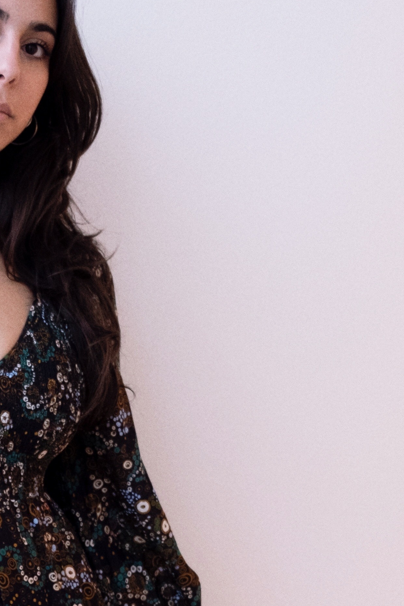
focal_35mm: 93
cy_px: 638
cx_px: -72
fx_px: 1566
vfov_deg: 21.0
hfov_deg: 14.3
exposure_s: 1/15
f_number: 2.8
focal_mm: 19.6
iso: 1250
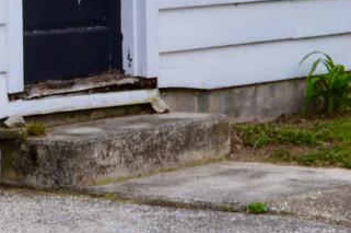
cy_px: -313
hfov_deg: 8.1
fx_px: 2424
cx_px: -209
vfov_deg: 5.3
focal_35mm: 249
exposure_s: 1/125
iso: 100
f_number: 5.6
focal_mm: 26
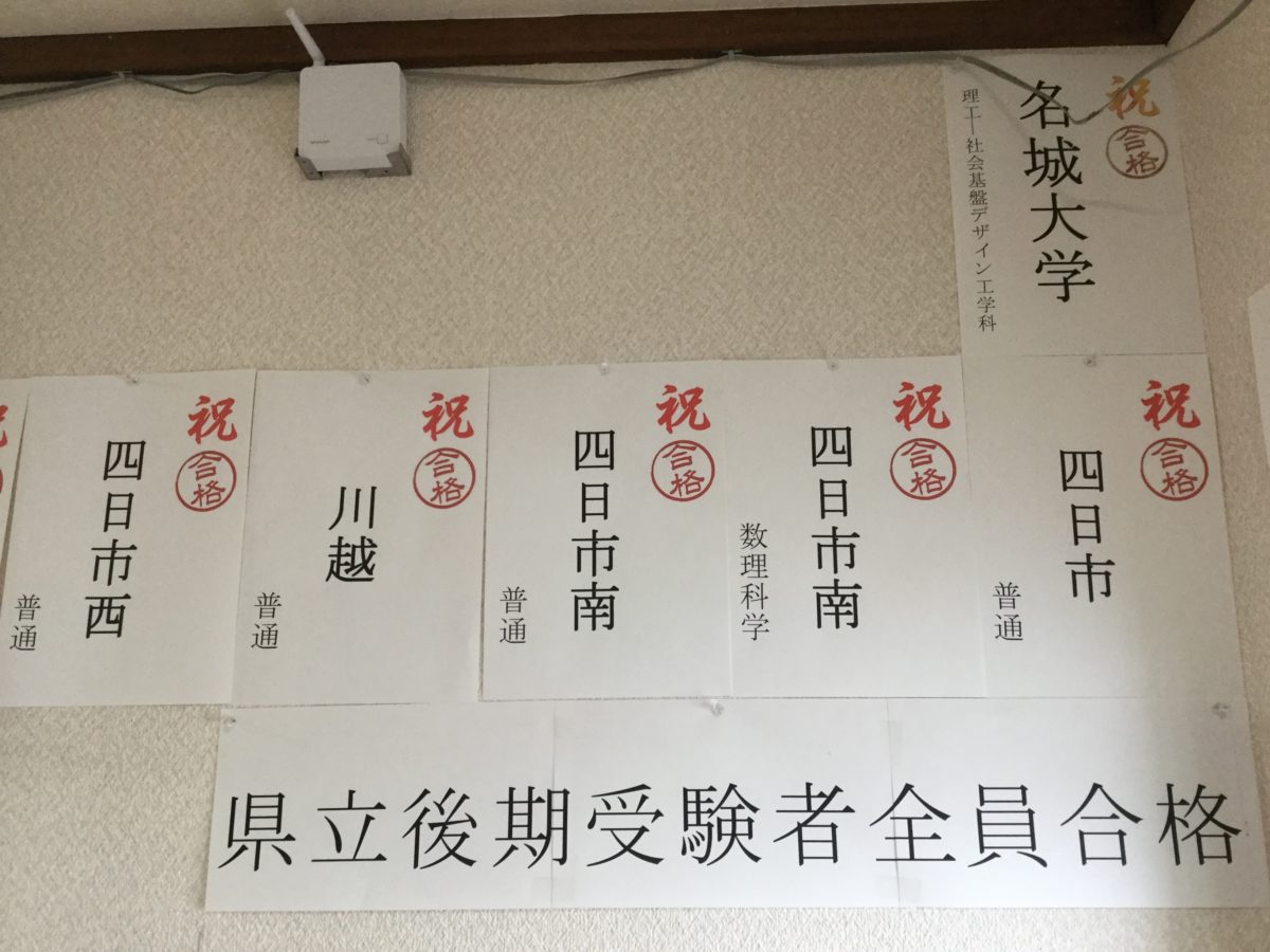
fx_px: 1137
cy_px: 476
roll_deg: +1.3
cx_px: 635
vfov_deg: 45.4
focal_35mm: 31
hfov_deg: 58.4
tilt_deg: +13.3
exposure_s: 1/30
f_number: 2.4
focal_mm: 3.3
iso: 80
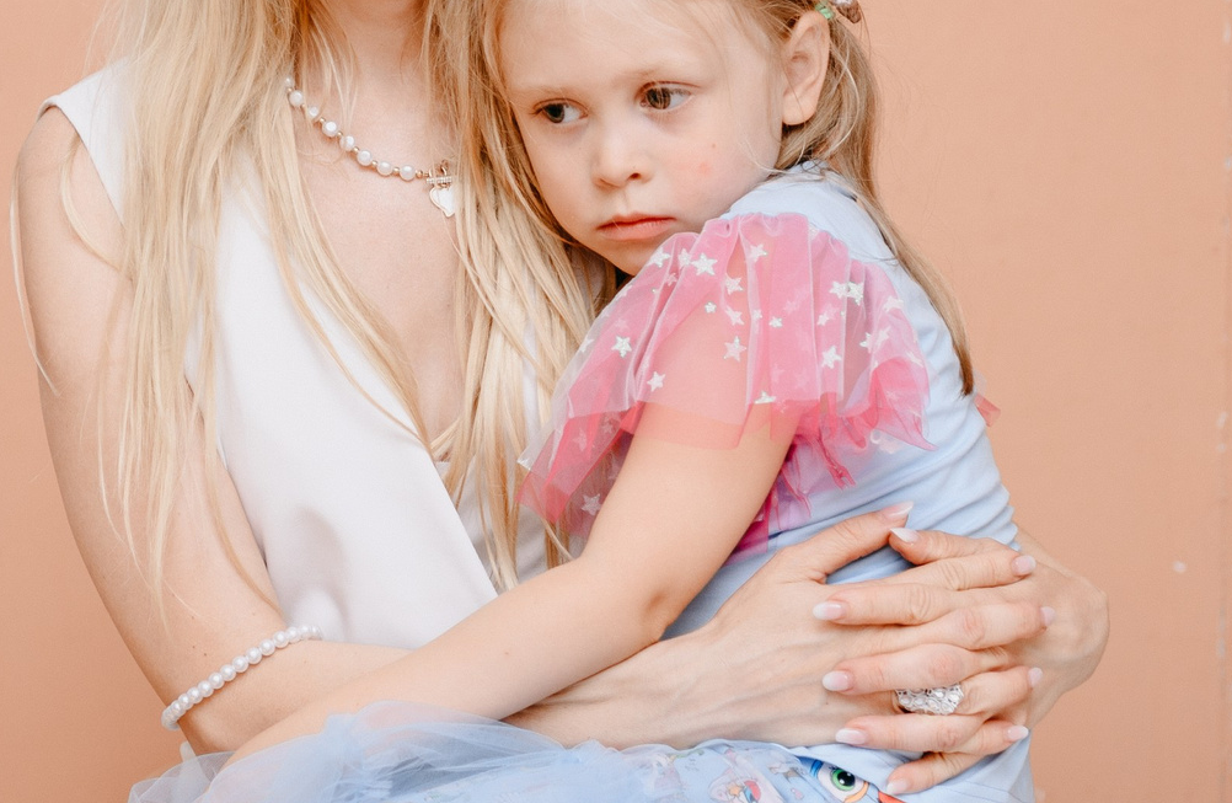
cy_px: 253
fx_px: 5030
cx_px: 506
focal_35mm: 148
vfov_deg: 9.1
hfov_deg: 14.0
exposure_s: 1/160
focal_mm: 55
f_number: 3.2
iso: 160
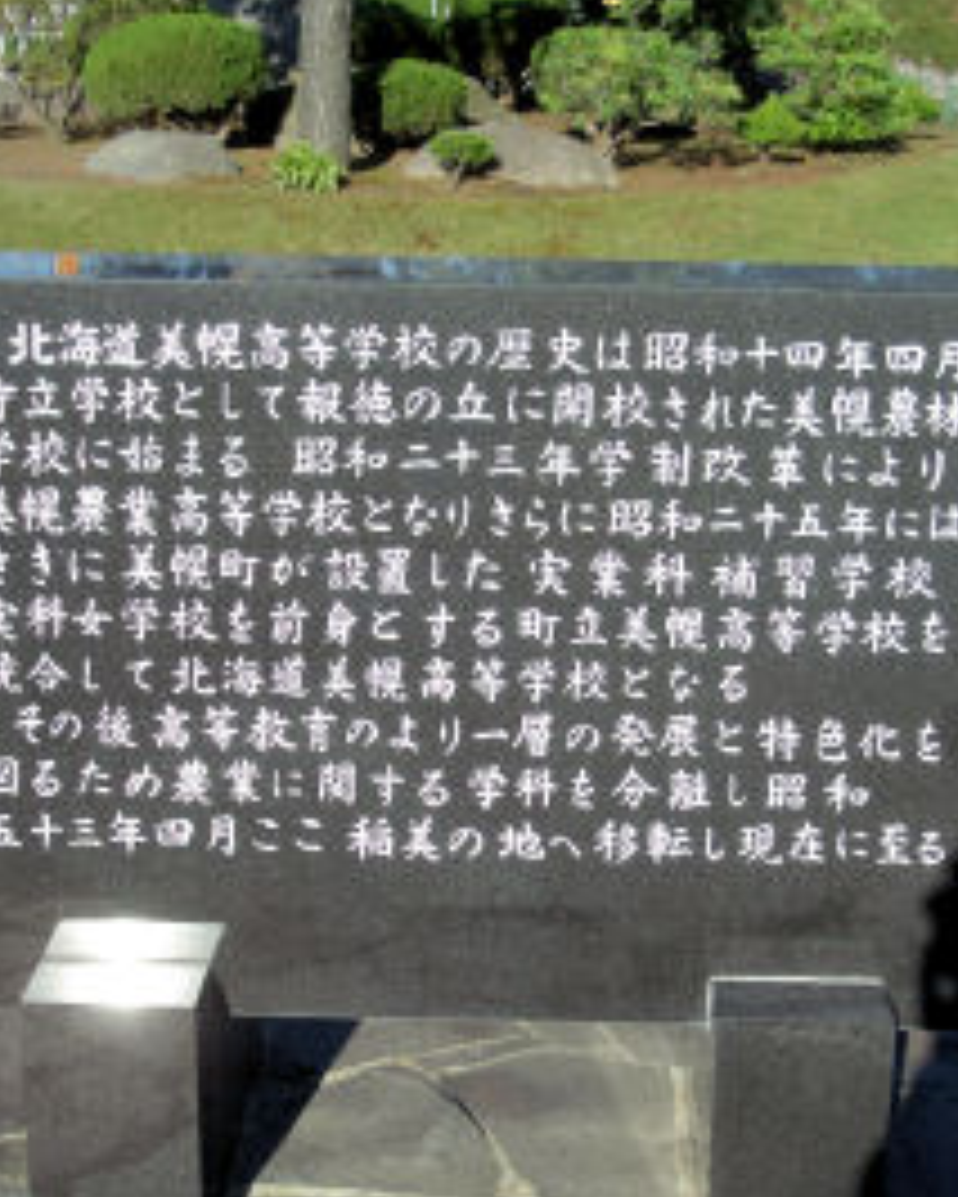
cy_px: 814
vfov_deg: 27.3
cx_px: 495
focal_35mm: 69
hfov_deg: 22.2
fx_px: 2444
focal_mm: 8.2
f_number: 3.1
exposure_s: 1/640
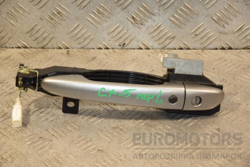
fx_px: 833
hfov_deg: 17.1
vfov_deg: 11.4
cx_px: 125
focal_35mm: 120
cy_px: 84
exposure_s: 1/125
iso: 800
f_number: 5.3
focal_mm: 80
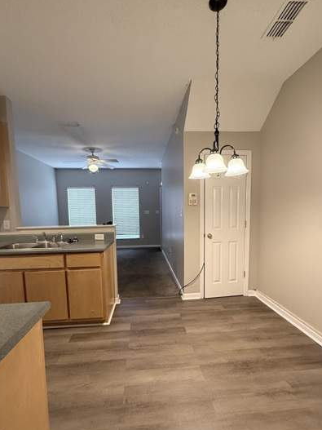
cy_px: 232
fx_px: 211
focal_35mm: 17
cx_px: 162
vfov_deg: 90.9
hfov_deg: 74.7
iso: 500
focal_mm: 2.22
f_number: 2.2
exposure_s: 1/120
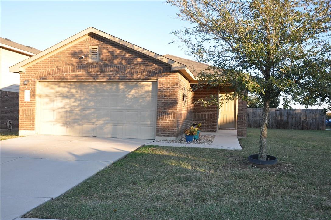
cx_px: 166
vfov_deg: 41.6
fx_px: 289
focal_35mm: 32
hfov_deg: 59.6
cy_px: 110
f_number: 6.3
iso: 200
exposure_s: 1/160
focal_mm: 21
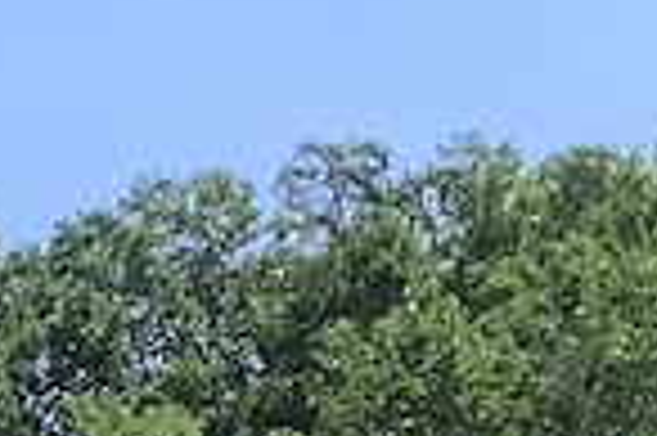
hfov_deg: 8.1
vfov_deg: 4.9
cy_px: 2032
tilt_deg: -3.5
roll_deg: +2.6
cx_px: -801
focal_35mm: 239
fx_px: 4357
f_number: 2.4
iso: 25
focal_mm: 3.3
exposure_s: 1/1148
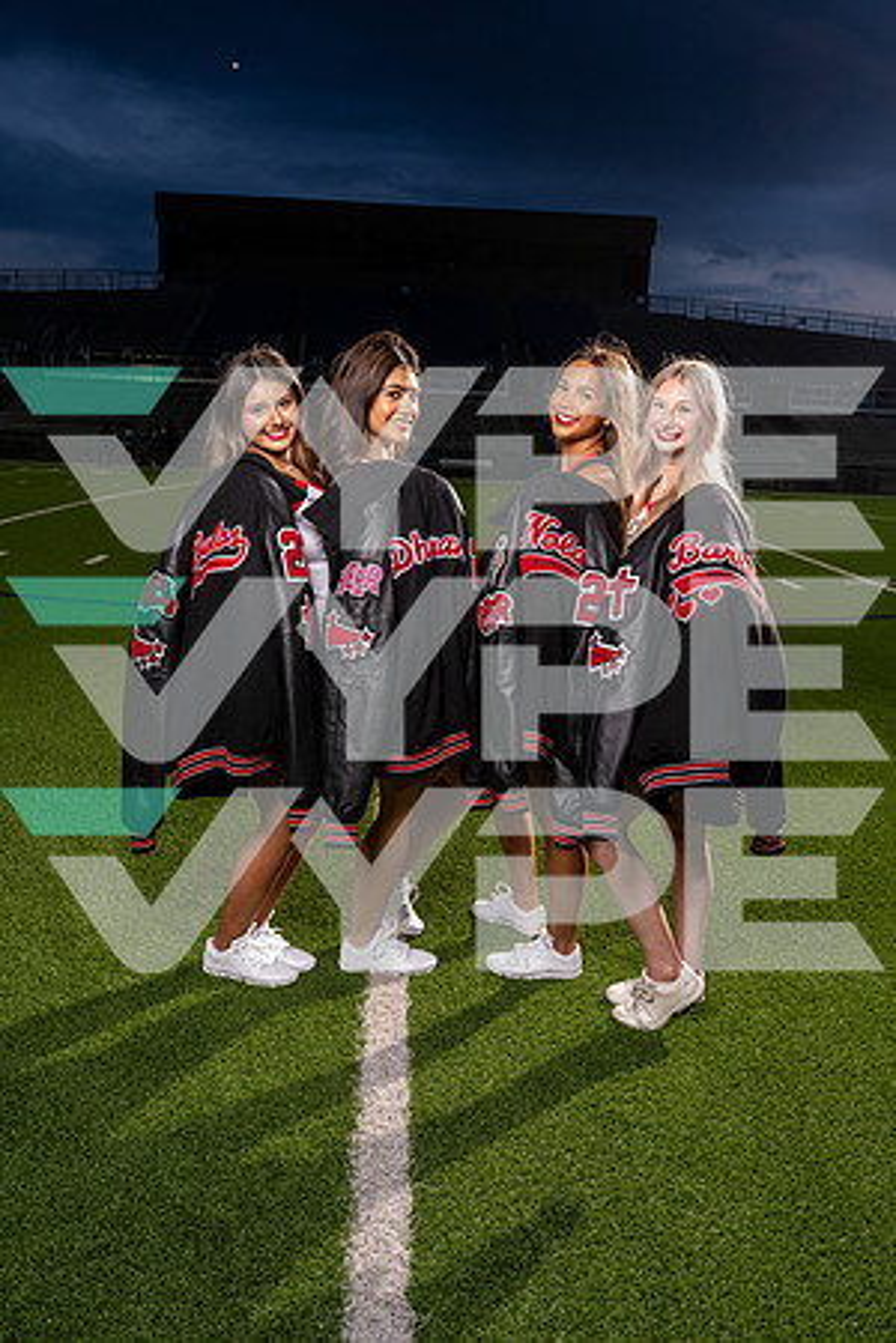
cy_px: 672
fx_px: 1195
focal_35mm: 32
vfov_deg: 58.7
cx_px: 448
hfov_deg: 41.1
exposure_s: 1/250
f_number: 5.6
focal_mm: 32
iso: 500
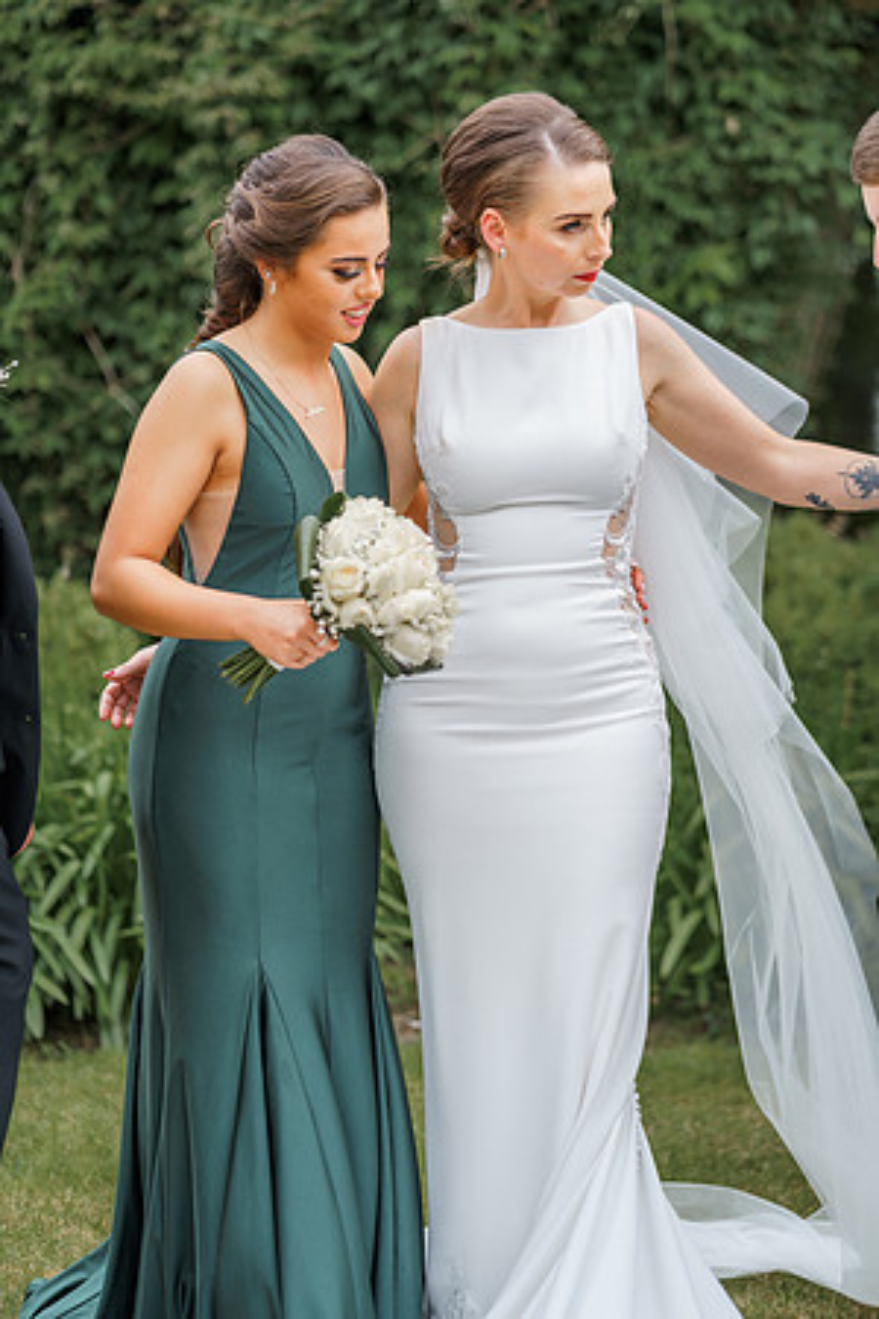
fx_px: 3113
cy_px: 660
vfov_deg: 23.9
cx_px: 440
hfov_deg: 16.1
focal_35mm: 85
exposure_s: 1/640
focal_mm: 85
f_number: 2.8
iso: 100
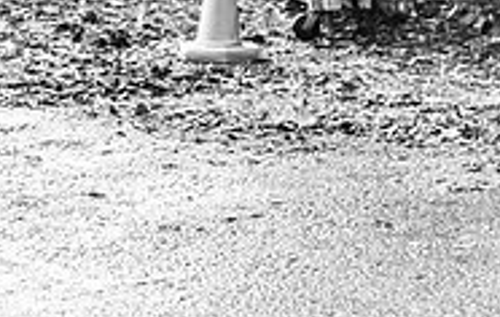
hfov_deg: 8.9
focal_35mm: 232
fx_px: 3175
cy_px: -235
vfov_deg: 5.6
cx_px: -54
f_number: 2.8
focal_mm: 62
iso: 200
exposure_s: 1/500
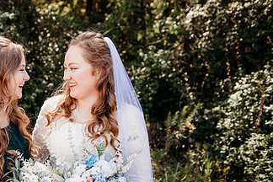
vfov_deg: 30.9
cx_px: 57
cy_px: 122
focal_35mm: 43
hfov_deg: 43.5
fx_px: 326
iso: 100
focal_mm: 24
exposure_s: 1/800
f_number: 2.2
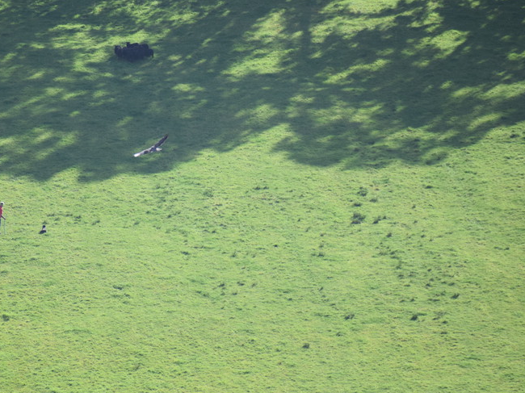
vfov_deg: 2.2
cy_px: 184
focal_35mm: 666
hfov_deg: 3.0
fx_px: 10097
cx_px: 172
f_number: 6.3
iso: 720
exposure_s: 1/1000
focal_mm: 300
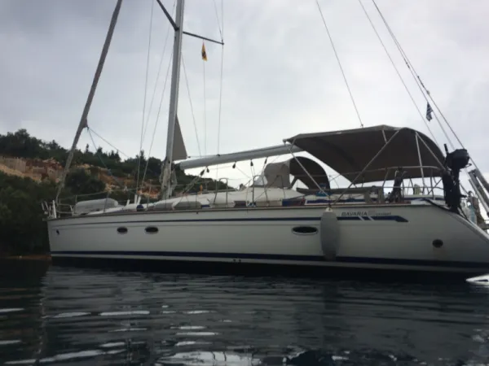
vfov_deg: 48.2
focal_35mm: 29
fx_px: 410
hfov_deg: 61.7
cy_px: 183
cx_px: 244
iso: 32
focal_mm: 4.15
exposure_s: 1/406
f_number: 2.2
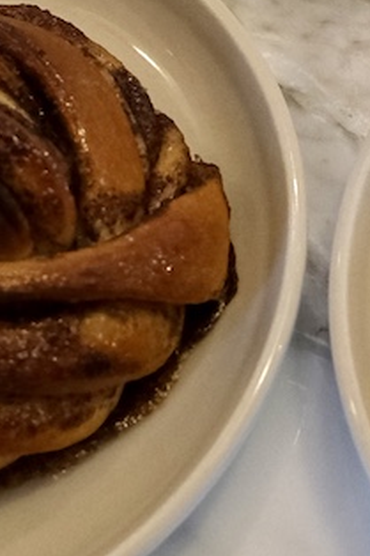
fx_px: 1698
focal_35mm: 110
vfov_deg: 18.2
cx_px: 333
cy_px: 16
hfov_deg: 12.3
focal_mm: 15
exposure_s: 1/100
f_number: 3.5
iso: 2500
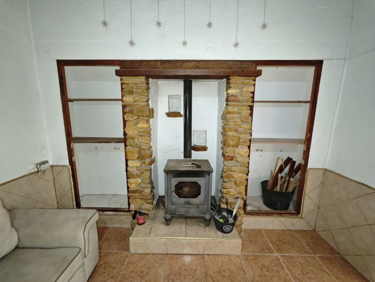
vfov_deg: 85.8
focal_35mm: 14
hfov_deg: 102.0
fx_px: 152
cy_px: 141
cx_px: 188
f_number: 2.2
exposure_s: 1/18.7
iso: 2500
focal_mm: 2.16
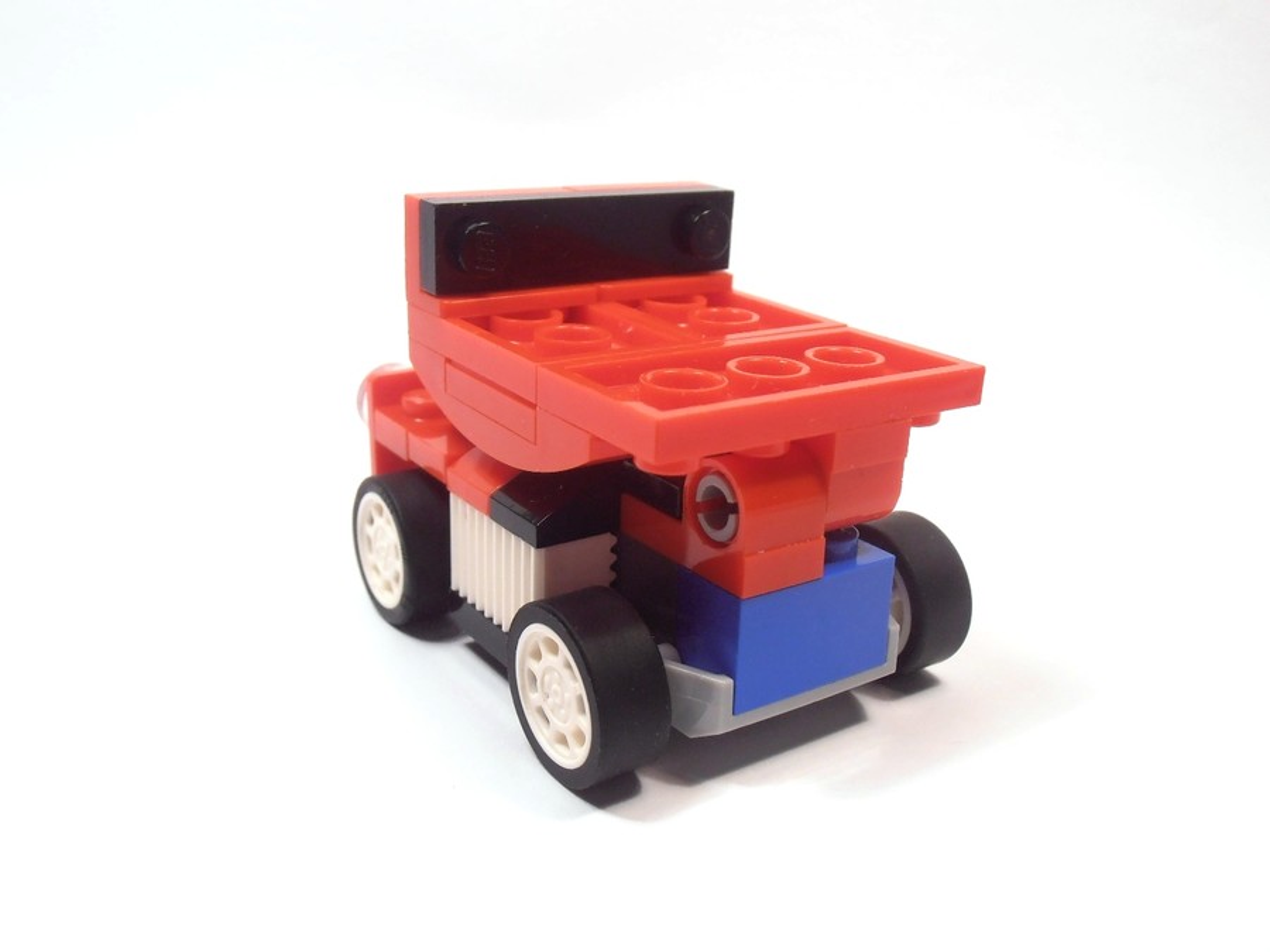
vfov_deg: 38.7
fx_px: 1357
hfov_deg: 50.1
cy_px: 476
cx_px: 635
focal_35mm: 37
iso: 80
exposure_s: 1/40
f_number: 3.9
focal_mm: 6.61
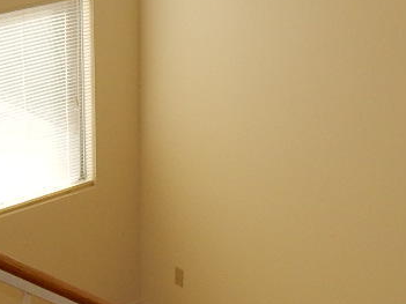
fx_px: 1337
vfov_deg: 13.0
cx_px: 172
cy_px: 186
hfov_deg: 17.3
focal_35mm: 114
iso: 125
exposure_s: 1/100
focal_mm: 4.5
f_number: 3.7
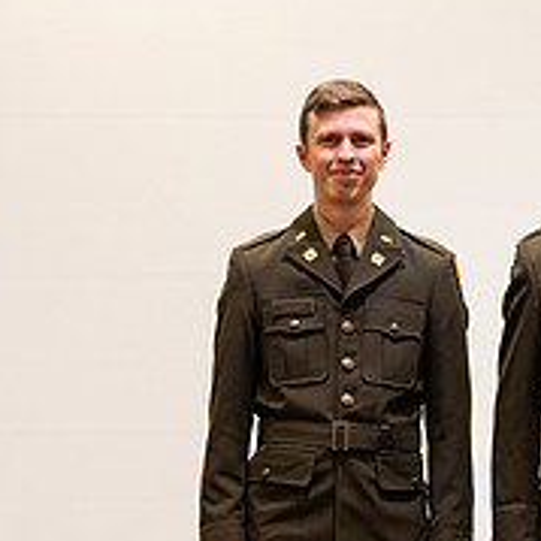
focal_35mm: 234
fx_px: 4138
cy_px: 546
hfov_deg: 7.4
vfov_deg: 7.4
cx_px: 607
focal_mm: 85
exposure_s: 1/125
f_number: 1.8
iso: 640
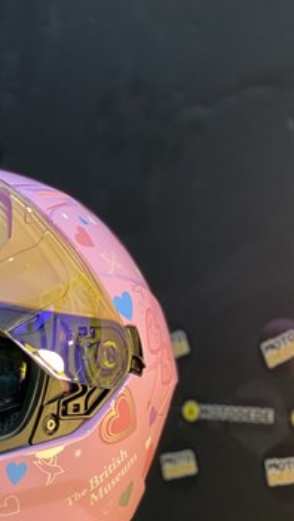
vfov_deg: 24.6
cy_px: 360
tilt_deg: -0.7
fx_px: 1189
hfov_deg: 13.9
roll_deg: -1.3
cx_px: -1
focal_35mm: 86
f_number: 2
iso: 400
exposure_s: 1/37
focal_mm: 6
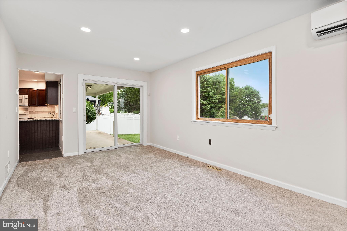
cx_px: 174
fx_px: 164
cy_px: 116
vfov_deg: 70.5
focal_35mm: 17
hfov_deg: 93.3
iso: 400
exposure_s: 1/30
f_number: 6.3
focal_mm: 17
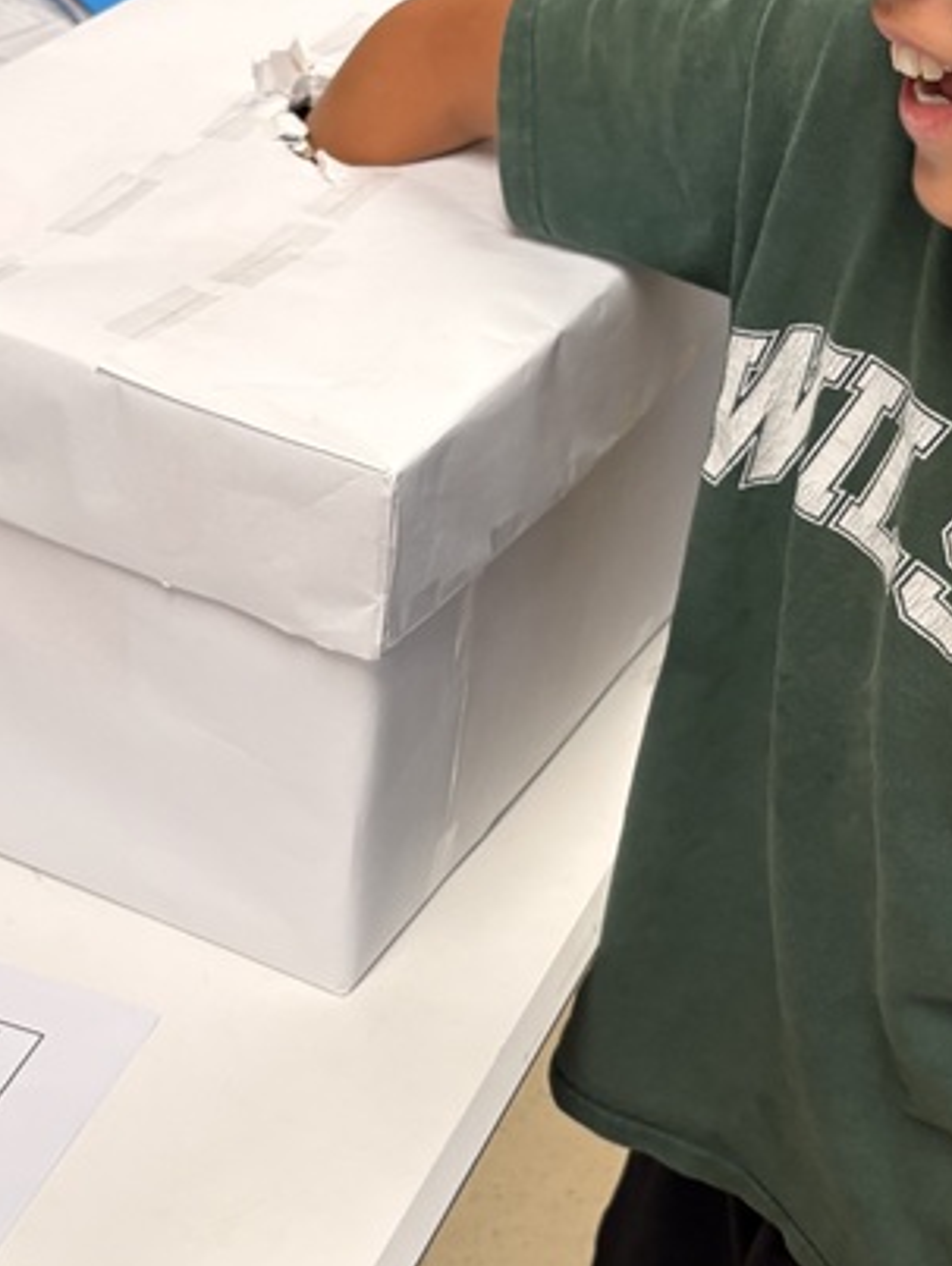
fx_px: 2416
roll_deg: -5.2
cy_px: 691
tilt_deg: -36.7
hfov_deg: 22.3
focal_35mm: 66
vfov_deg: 29.3
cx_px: 443
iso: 125
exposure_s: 1/90
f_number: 1.6
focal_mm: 5.96
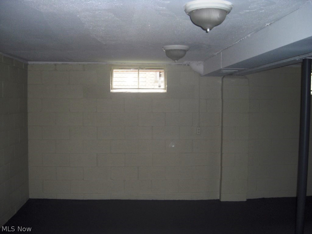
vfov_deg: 37.7
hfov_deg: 49.0
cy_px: 117
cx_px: 156
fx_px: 343
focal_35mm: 38
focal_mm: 7.9
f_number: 2.8
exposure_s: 1/60
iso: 200
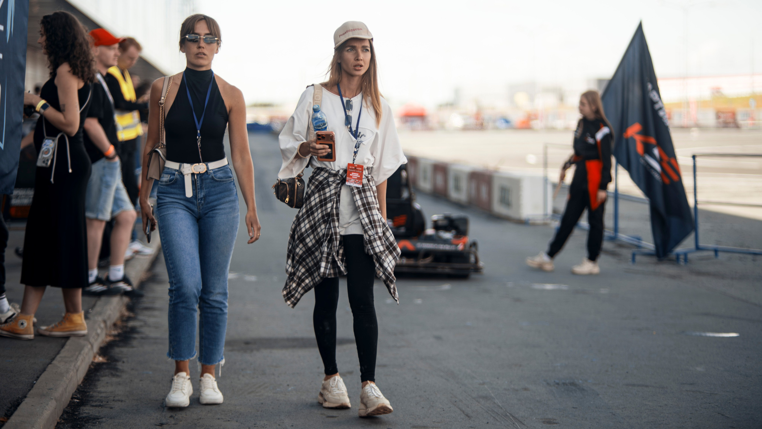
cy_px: 191
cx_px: 381
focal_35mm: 89
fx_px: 1799
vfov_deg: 13.6
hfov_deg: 23.9
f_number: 1.8
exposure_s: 1/200
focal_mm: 85
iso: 100
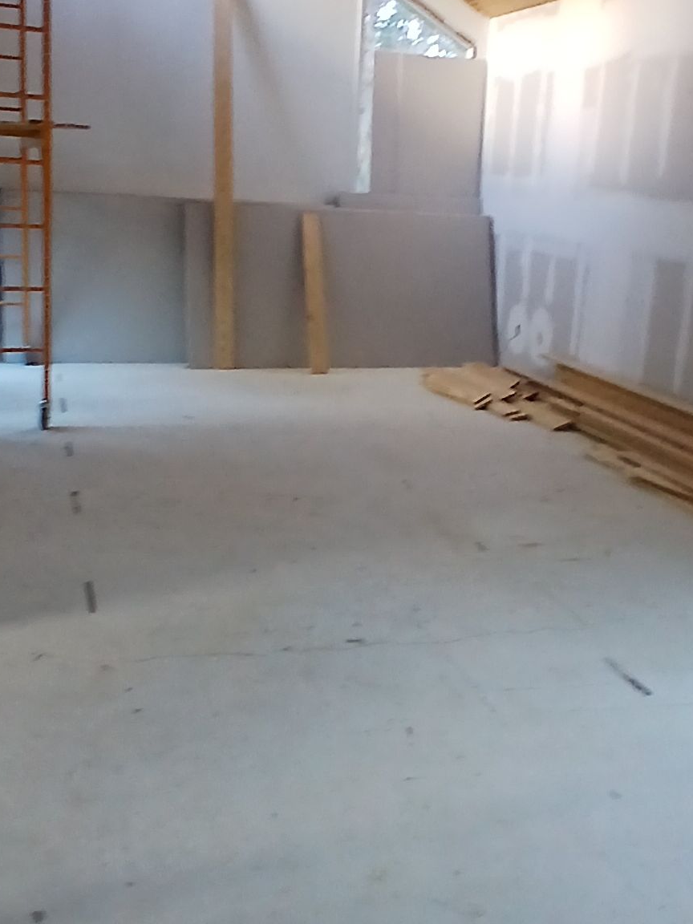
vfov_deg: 48.7
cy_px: 379
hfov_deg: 37.7
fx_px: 1014
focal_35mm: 38
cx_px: 379
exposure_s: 1/30
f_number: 2.2
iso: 100
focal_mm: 1.4
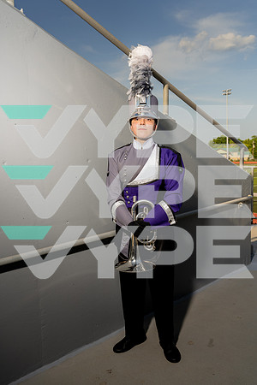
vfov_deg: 57.2
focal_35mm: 33
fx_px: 353
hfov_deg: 40.0
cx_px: 128
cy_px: 192
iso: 100
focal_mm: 33
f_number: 8
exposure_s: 1/250
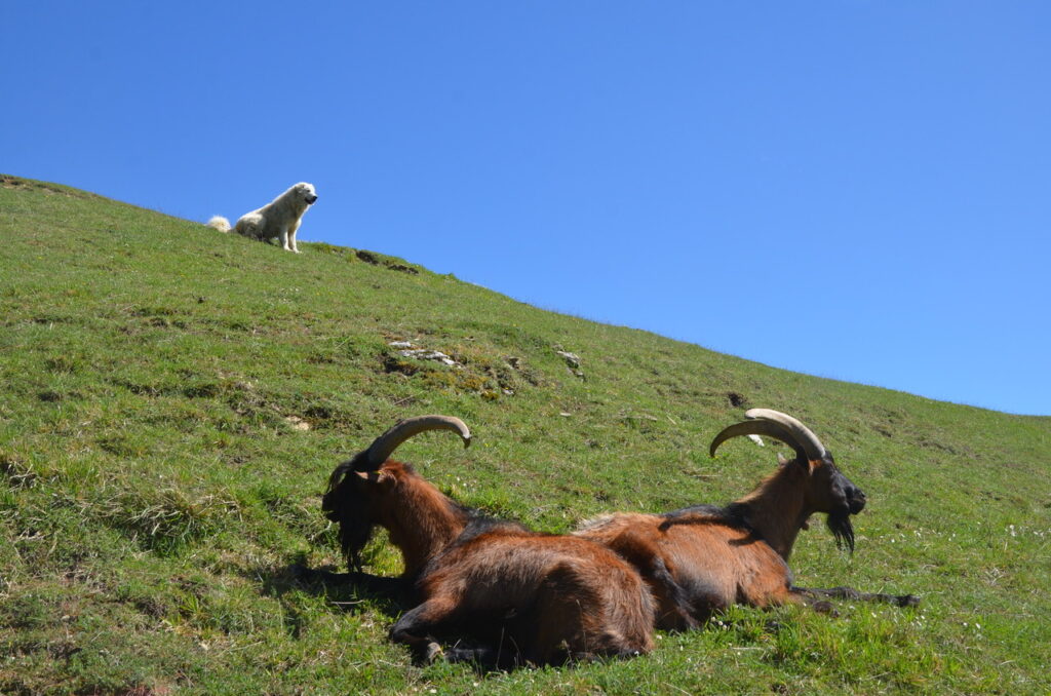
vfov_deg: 29.7
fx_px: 1311
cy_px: 348
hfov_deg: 43.7
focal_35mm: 45
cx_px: 526
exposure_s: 1/350
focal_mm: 30
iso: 200
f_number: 9.5
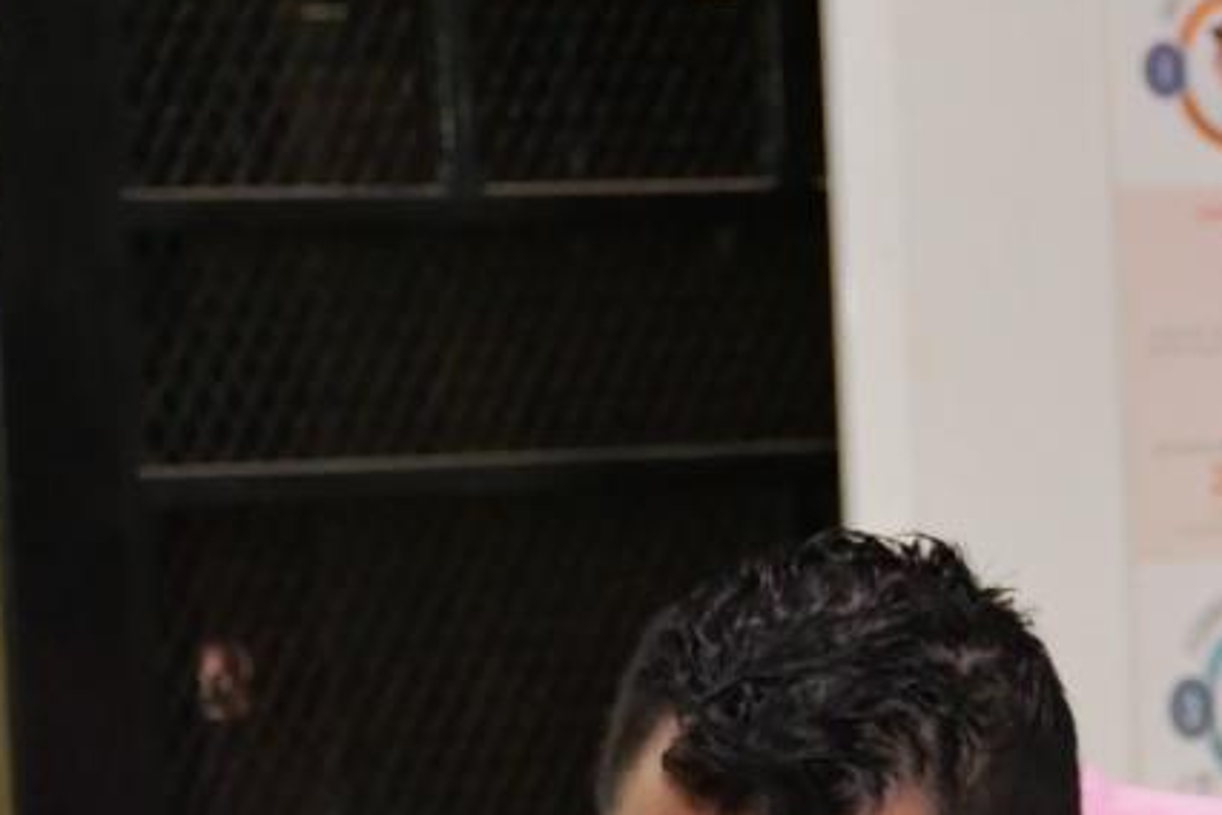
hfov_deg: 7.4
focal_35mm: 274
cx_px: 1592
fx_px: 9300
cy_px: 1243
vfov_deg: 5.0
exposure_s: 1/60
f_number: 4.5
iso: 4500
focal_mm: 48
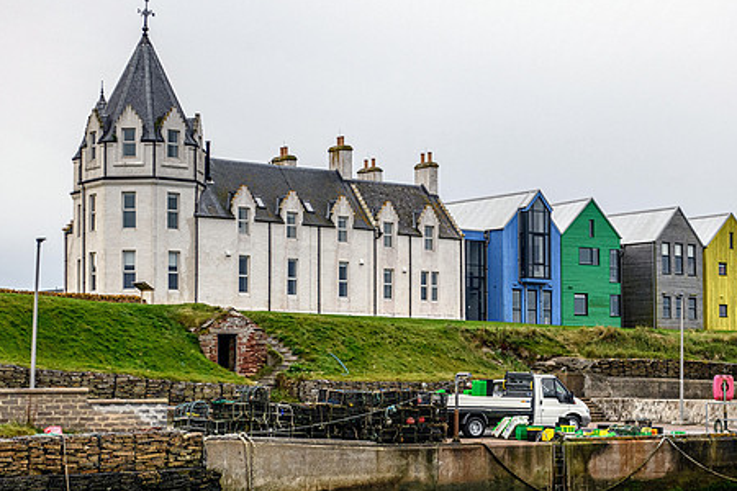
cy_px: 296
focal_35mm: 73
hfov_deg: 27.7
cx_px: 399
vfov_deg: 18.7
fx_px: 1494
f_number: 4
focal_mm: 50
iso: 800
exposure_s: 1/3200
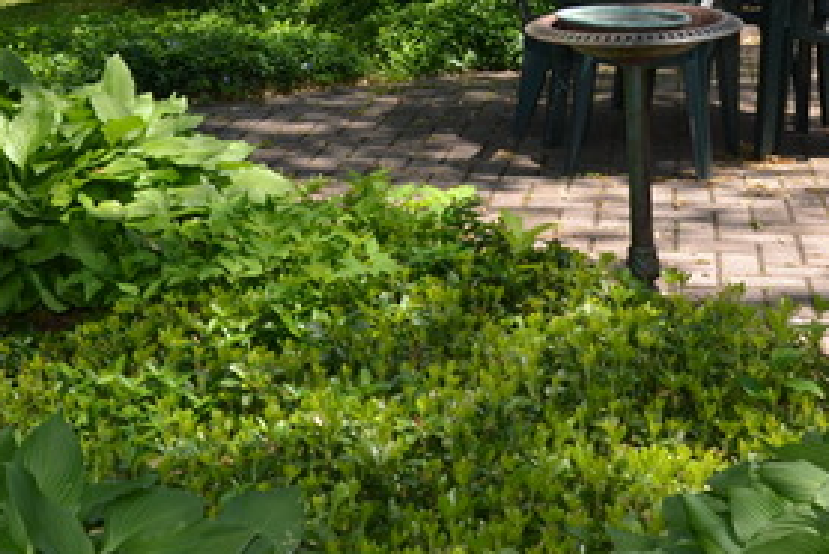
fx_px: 1591
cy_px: -34
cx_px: 486
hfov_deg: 29.2
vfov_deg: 19.1
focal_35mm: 69
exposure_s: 1/200
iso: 100
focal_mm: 20
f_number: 5.6
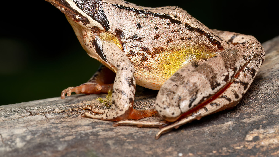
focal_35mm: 146
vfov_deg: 8.3
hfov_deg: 14.7
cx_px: 111
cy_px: 40
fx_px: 1080
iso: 100
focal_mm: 105
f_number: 18
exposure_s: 1/200
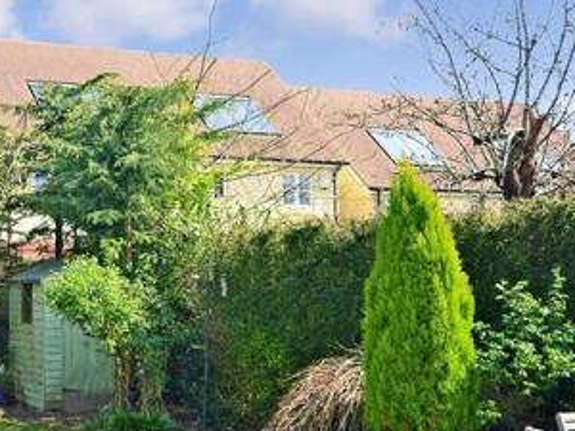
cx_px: 126
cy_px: 281
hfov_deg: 30.1
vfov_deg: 23.2
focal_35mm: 63
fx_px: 1046
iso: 400
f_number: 7.1
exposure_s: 1/250
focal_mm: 20
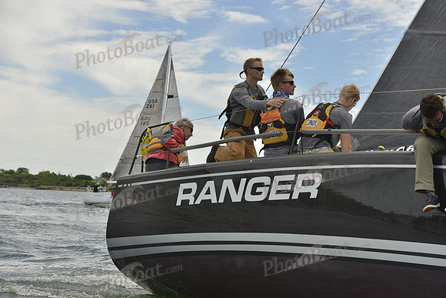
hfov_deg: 28.8
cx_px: 223
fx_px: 867
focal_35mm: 70
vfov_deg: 19.5
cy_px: 149
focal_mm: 70
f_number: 6.3
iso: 280
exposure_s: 1/1600
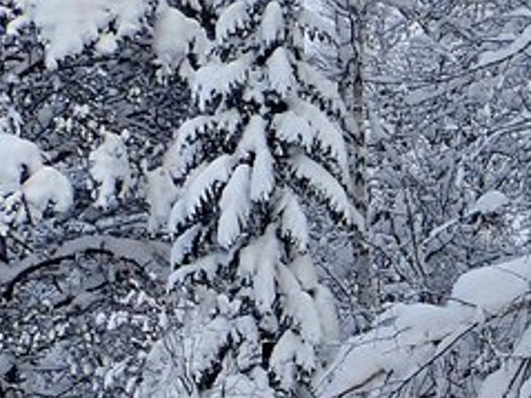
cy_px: 500
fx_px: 2100
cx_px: 989
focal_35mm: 137
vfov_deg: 10.6
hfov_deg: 12.9
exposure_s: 1/500
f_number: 3.2
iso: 100
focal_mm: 5.87
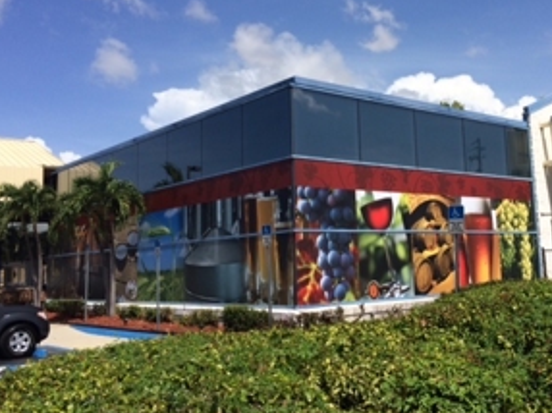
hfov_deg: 44.3
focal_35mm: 42
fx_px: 669
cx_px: 357
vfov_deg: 34.2
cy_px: 162
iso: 40
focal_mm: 4.12
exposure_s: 1/3425
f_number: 2.2
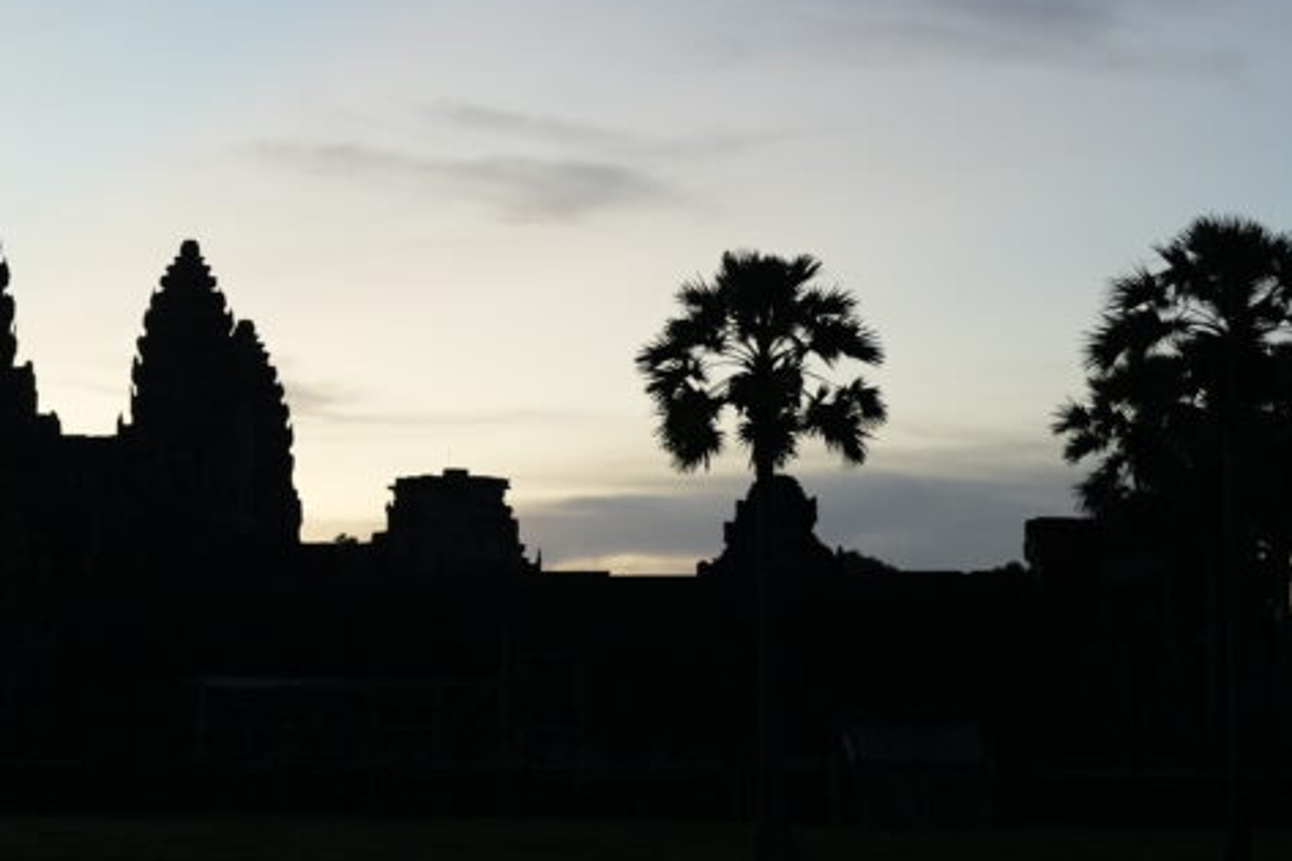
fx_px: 3265
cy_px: 417
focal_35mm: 91
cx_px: -27
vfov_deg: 15.0
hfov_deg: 21.5
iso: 2500
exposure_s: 1/160
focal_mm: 42
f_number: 4
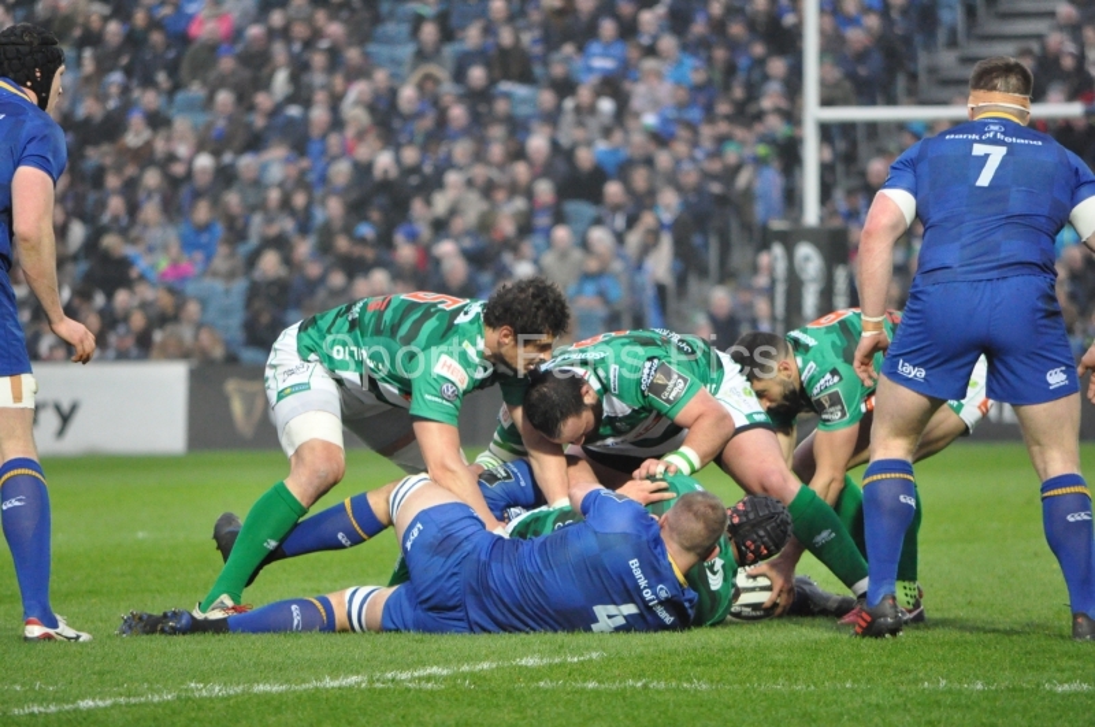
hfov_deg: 4.9
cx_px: 548
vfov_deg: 3.3
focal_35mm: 420
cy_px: 364
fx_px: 12757
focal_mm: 280
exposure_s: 1/320
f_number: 5.6
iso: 3200
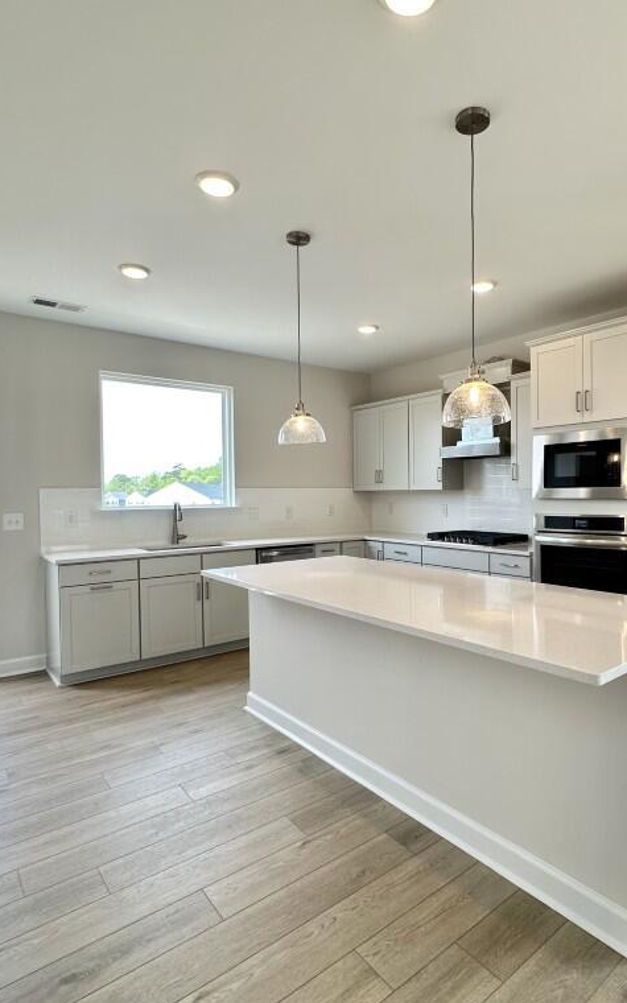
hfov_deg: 59.2
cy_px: 504
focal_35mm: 20
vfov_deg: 85.1
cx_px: 375
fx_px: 547
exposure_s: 1/120
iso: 80
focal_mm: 2.22
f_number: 2.2
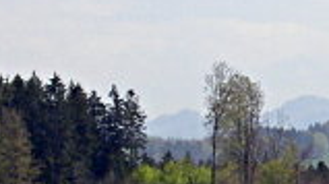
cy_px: 155
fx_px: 3660
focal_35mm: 420
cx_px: 370
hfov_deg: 5.1
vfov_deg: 2.9
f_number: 8.3
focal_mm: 16.8
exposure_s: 1/200
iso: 50
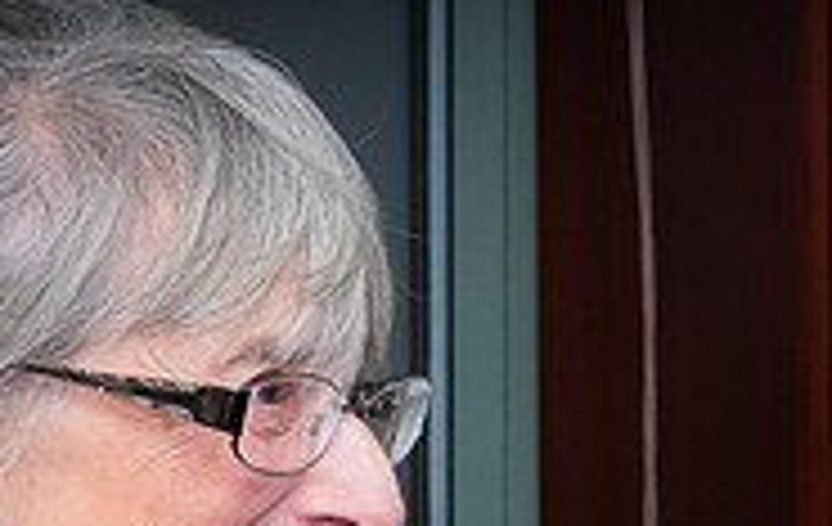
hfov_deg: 6.3
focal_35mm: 334
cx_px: 200
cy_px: 621
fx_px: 7599
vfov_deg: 4.0
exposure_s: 1/60
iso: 500
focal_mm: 32
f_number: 7.1
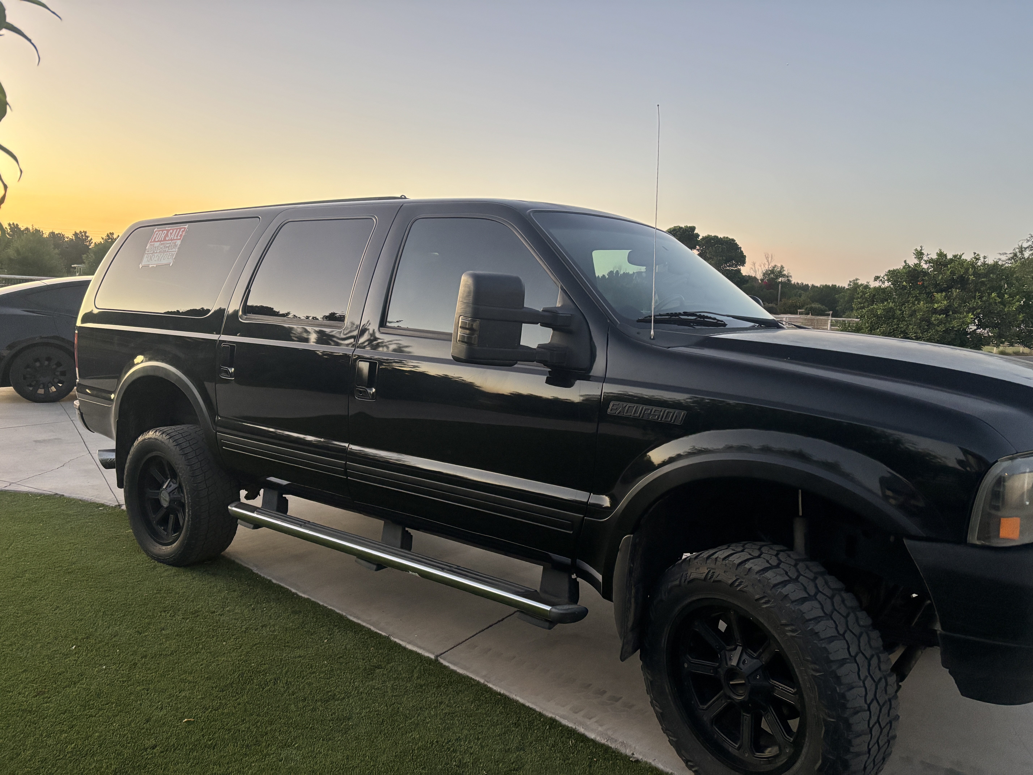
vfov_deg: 53.1
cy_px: 388
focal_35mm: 26
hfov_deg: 67.3
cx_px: 516
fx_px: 776
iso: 500
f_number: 1.6
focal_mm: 5.96
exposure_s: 1/60
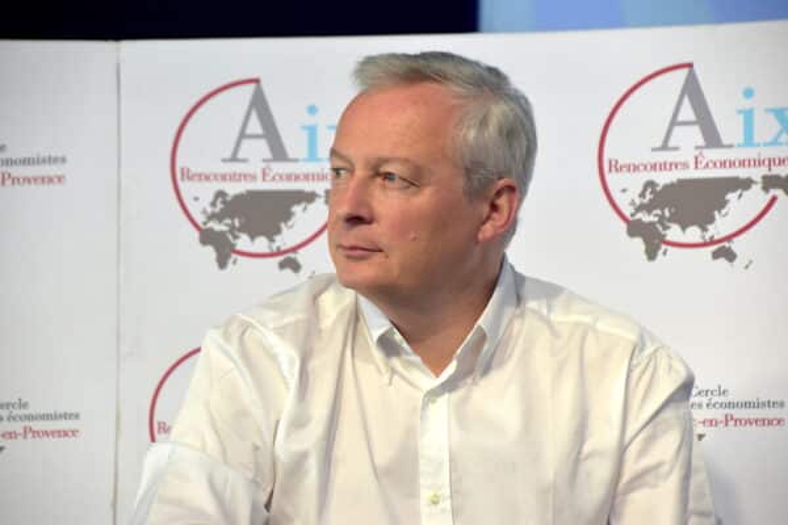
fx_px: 4432
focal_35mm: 202
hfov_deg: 10.2
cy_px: 262
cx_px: 394
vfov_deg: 6.8
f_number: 6
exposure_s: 1/160
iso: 800
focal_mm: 135
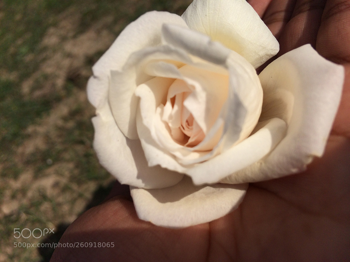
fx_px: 293
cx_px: 175
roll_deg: +31.7
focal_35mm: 29
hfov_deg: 61.7
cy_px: 131
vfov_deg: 48.2
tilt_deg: -43.6
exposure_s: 1/5882
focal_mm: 4.15
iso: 32
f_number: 2.2
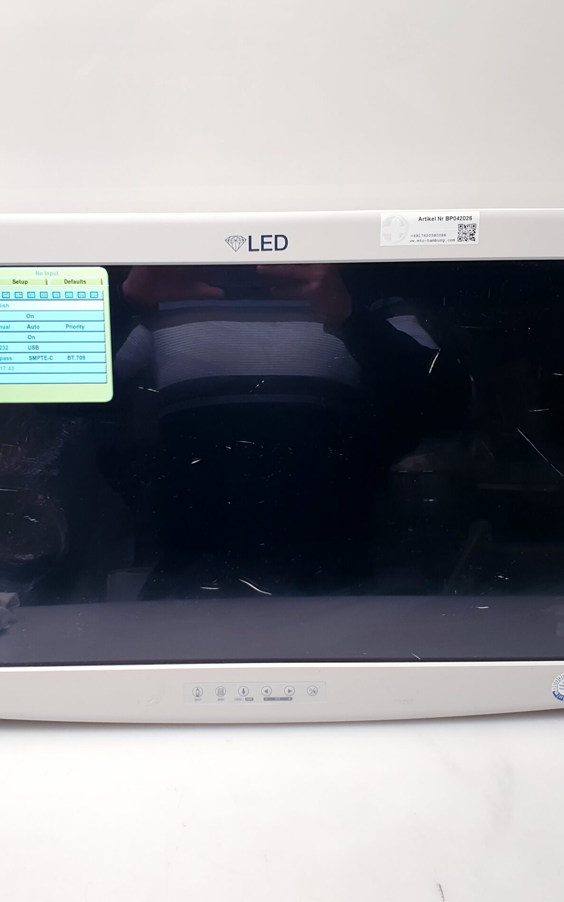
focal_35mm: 37
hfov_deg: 34.3
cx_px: 232
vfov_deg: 52.7
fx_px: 910
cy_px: 452
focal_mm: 4.3
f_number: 2.4
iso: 80
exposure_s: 1/50
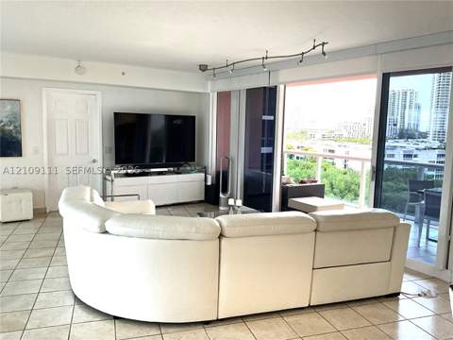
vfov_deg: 48.2
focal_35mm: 29
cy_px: 170
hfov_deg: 61.7
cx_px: 226
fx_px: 380
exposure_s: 1/120
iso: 40
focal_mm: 3
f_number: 1.8
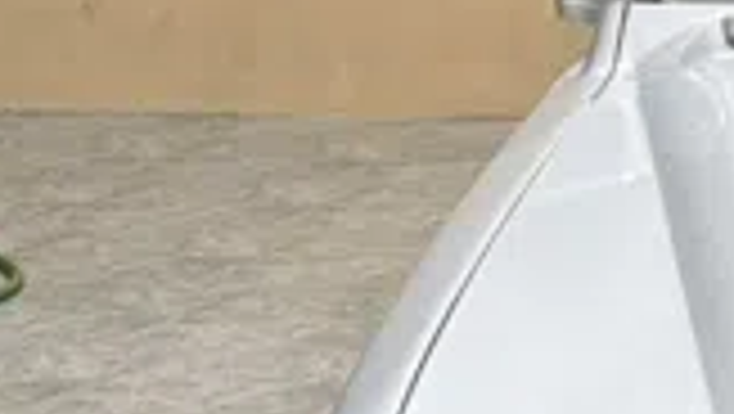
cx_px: 1391
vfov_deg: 10.9
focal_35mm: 111
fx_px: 2162
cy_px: 405
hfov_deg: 15.9
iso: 200
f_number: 1.6
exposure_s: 1/50
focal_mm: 5.96
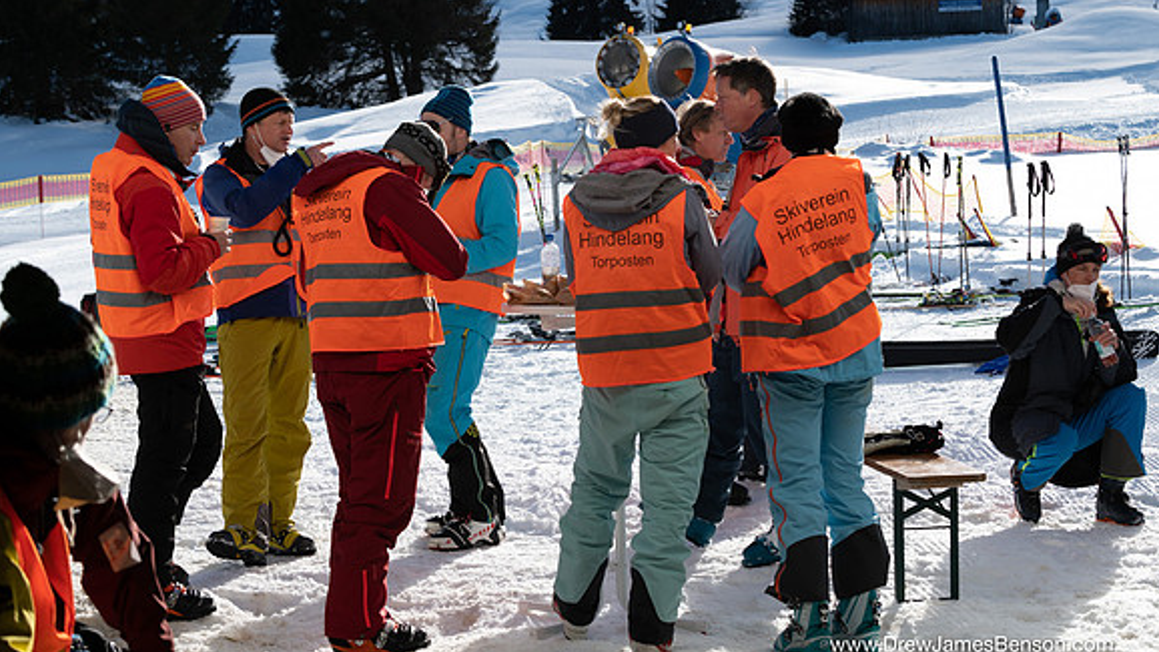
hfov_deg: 25.9
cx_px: 580
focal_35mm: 82
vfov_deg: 14.7
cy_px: 303
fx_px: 2520
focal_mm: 78
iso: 320
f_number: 8
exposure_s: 1/1000
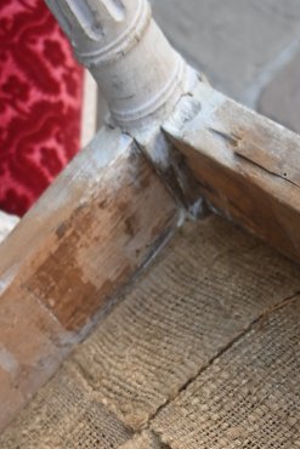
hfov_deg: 14.3
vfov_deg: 18.6
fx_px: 1184
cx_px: 253
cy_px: 703
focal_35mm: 95
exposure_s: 1/250
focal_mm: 19.5
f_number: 4
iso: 360
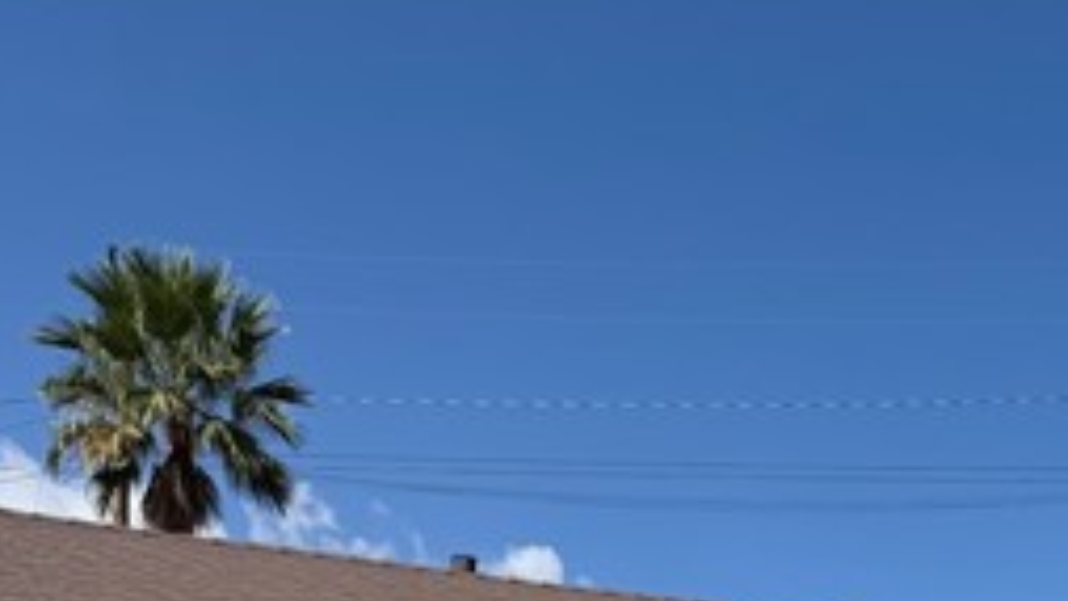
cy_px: 962
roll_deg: -0.4
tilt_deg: +7.2
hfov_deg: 29.2
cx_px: 1135
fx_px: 1869
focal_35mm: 66
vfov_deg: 16.3
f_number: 1.78
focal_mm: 6.76
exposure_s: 1/6173
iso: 80
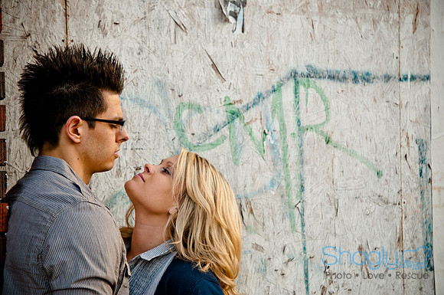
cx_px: 222
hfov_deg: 27.0
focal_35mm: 75
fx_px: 924
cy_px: 148
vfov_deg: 18.1
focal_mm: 50
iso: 200
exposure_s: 1/200
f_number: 4
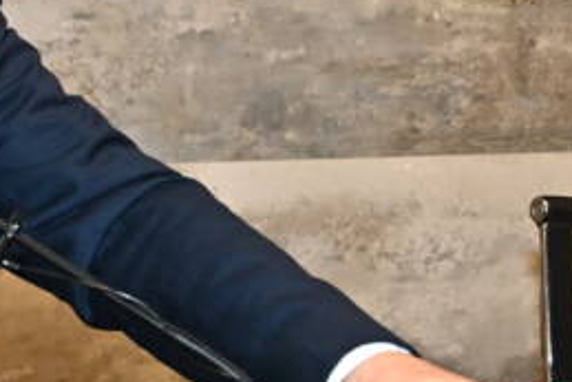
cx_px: -263
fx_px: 2210
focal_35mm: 139
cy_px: 93
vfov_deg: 9.9
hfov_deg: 13.9
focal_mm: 30
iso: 2000
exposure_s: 1/125
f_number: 6.3
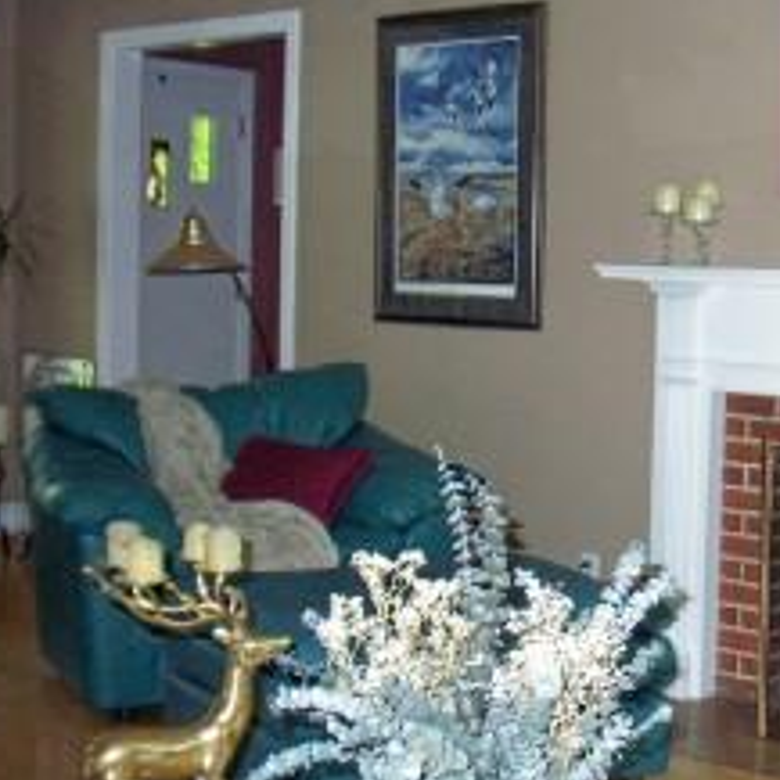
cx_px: 669
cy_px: 413
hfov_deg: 27.0
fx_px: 1581
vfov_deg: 27.7
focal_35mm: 62
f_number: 3.9
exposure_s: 1/60
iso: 250
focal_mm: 6.3
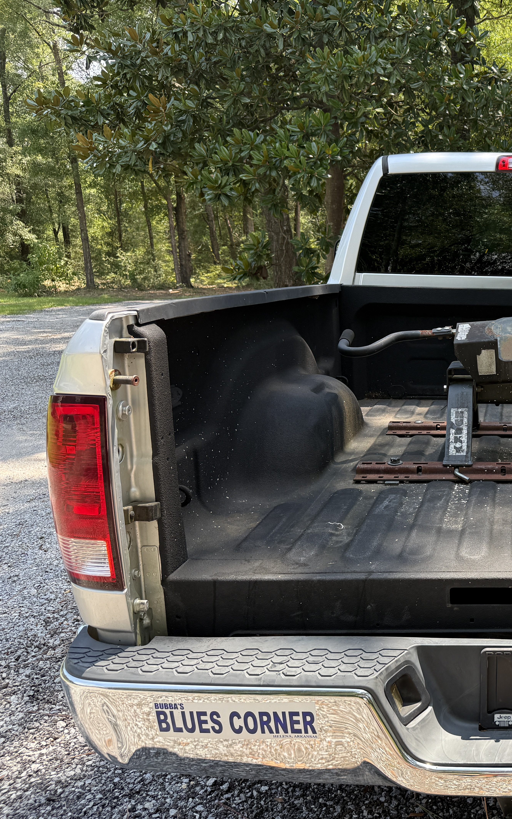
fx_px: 759
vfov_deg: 56.7
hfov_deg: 33.3
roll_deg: -0.5
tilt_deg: -10.3
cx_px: 539
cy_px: 410
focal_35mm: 34
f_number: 1.78
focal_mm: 6.76
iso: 80
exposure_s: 1/612
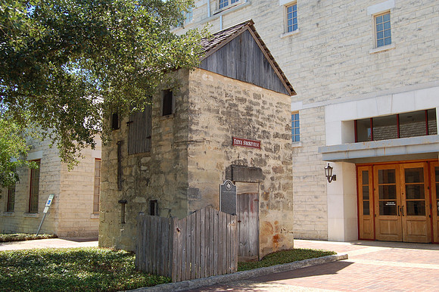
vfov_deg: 36.8
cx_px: 220
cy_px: 146
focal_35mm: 36
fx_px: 439
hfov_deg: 53.2
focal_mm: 24
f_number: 6.3
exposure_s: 1/250
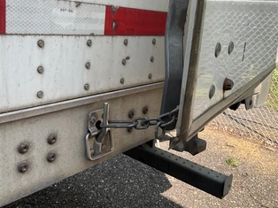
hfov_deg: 50.0
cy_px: 84
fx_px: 297
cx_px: 121
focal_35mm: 37
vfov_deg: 38.5
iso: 25
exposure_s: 1/473
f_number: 1.8
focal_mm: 3
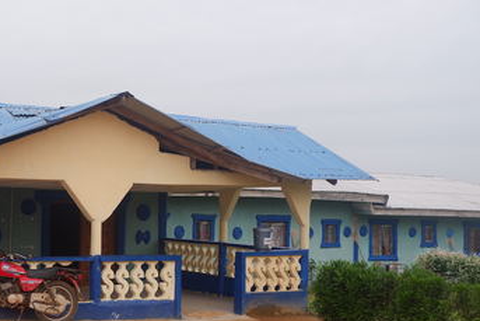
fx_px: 747
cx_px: 73
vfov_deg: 24.2
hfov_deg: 34.2
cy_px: 179
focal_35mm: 56
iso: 200
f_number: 5
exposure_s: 1/150
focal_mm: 21.5
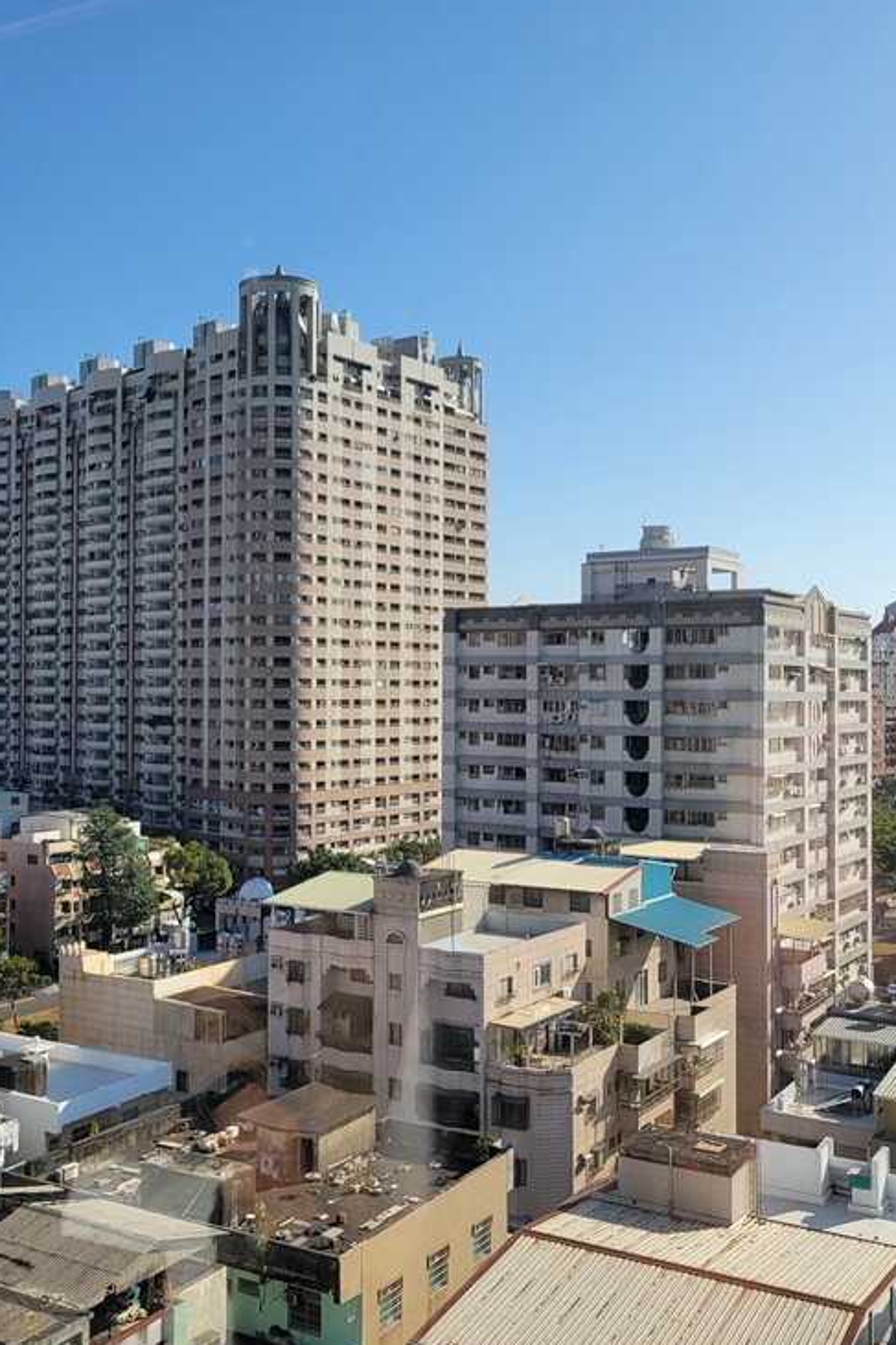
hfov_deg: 35.9
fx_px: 1382
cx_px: 410
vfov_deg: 51.9
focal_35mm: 37
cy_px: 675
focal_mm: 5.4
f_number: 1.8
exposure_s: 1/2436
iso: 40
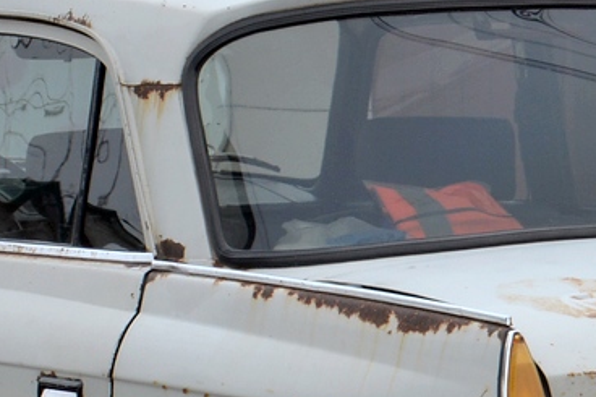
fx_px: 4451
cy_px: 214
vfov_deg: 5.1
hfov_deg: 7.7
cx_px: 400
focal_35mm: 269
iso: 200
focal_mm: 44
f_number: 8
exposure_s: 1/250
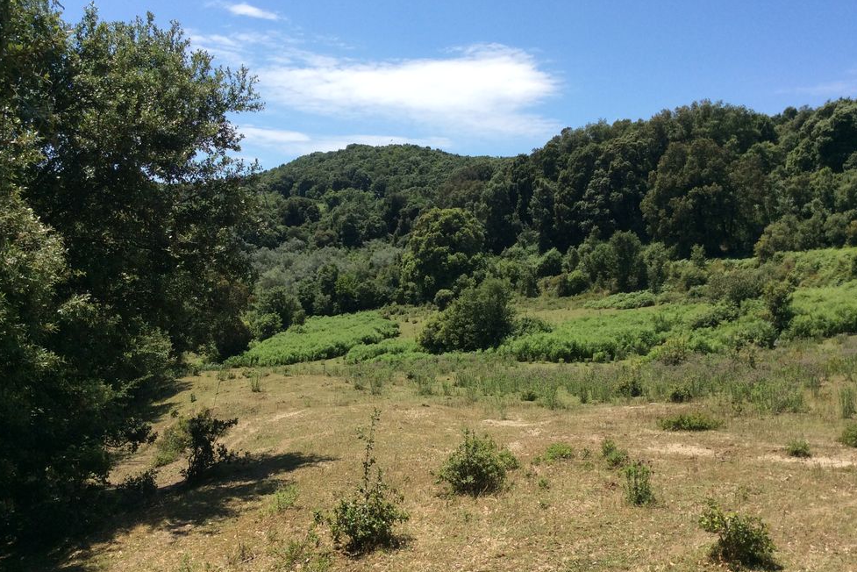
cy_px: 298
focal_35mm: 34
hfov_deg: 55.8
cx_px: 434
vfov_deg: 38.9
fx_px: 810
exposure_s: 1/1466
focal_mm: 3.3
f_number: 2.4
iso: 32
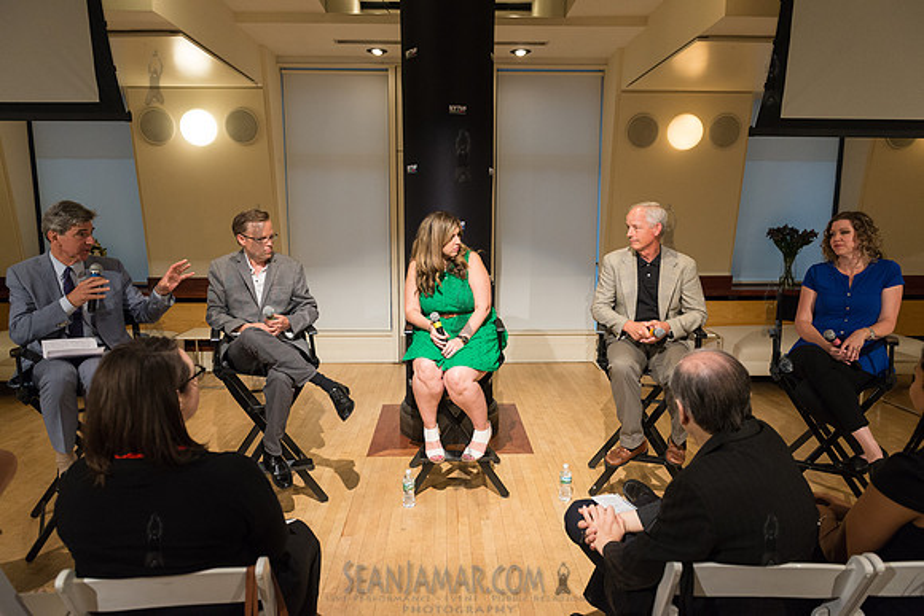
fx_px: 616
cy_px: 308
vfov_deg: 53.2
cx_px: 462
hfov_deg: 73.7
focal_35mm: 24
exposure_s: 1/250
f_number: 4
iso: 2500
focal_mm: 24
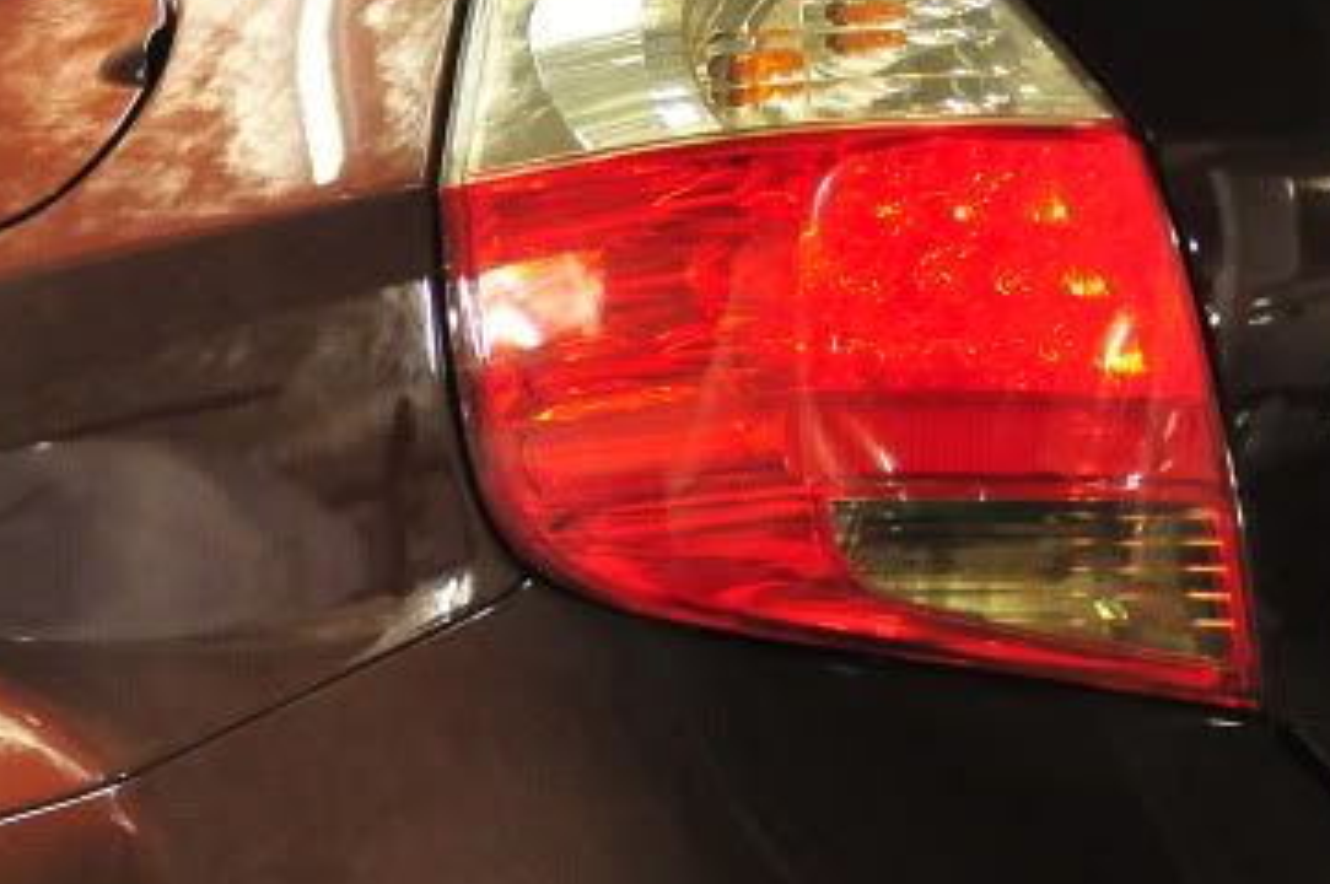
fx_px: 3765
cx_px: -508
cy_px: 1134
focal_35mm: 102
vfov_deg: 13.0
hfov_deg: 18.3
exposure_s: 1/25
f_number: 2.8
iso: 1600
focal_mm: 24
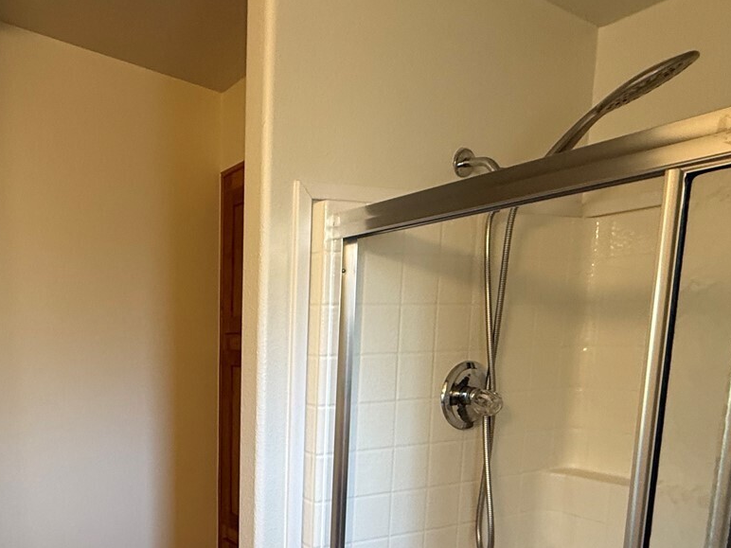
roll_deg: +1.0
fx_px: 612
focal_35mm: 29
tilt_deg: -10.7
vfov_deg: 46.0
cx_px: 130
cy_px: 429
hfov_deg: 56.4
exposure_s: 1/60
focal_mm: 2.22
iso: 200
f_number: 2.2
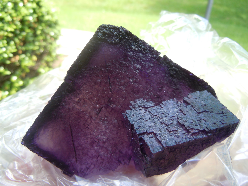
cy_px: 93
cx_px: 124
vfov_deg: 46.8
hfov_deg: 60.0
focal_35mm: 30
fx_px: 215
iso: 100
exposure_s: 1/100
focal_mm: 5.4
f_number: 3.5
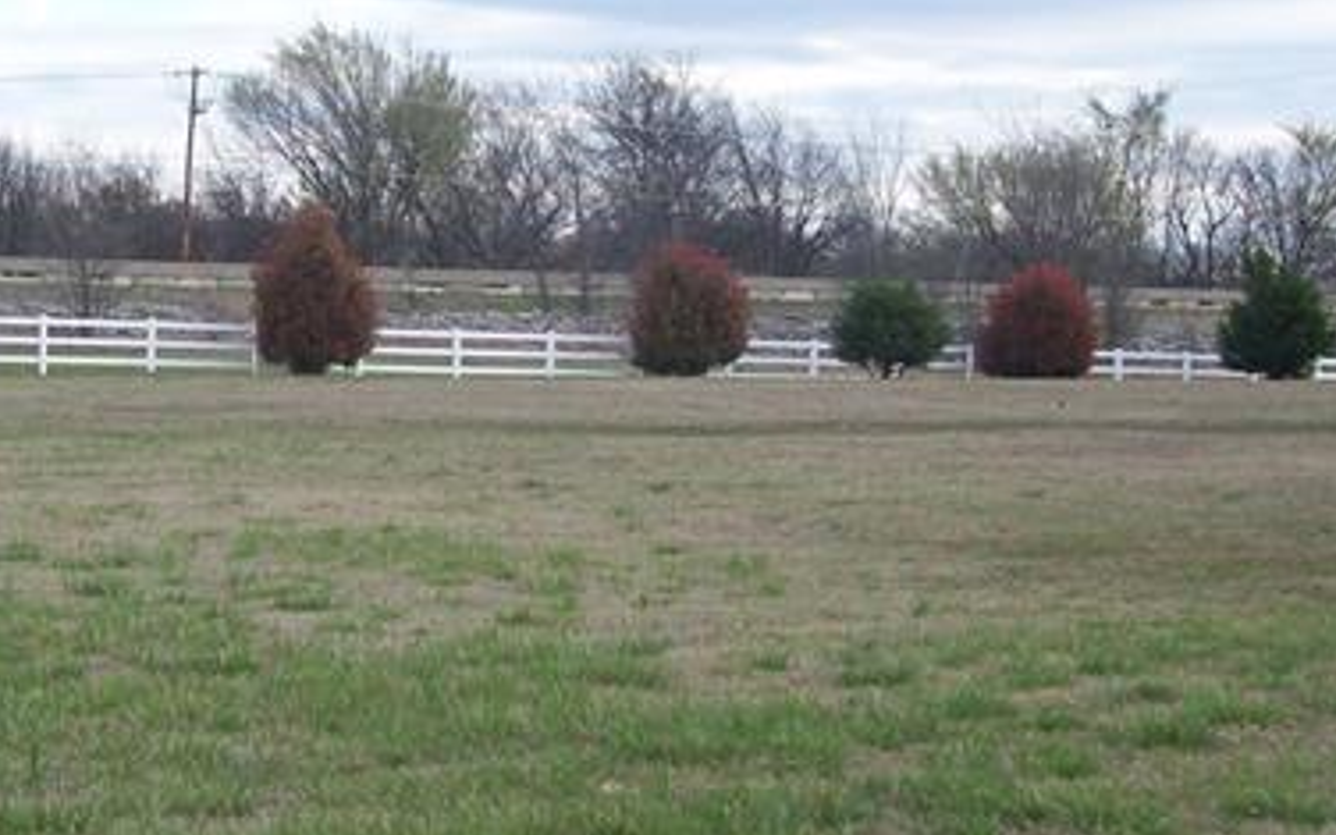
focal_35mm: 65
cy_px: 334
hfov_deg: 31.0
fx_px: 2367
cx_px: 330
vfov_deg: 20.0
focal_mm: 6
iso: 80
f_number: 2.7
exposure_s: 1/378
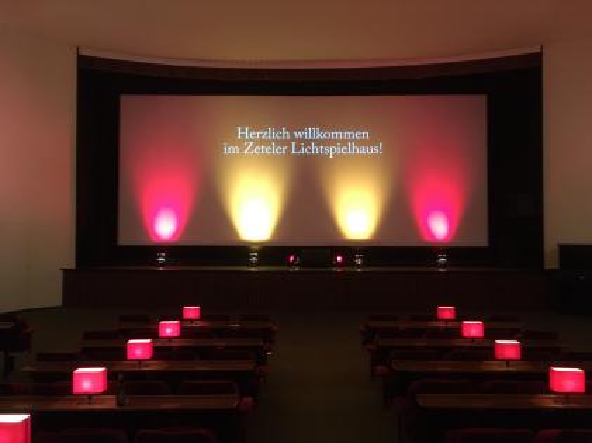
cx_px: 296
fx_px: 496
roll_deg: +0.7
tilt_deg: +1.3
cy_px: 222
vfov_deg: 48.2
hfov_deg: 61.7
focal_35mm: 29
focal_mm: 4.15
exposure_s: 1/17
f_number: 2.2
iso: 200
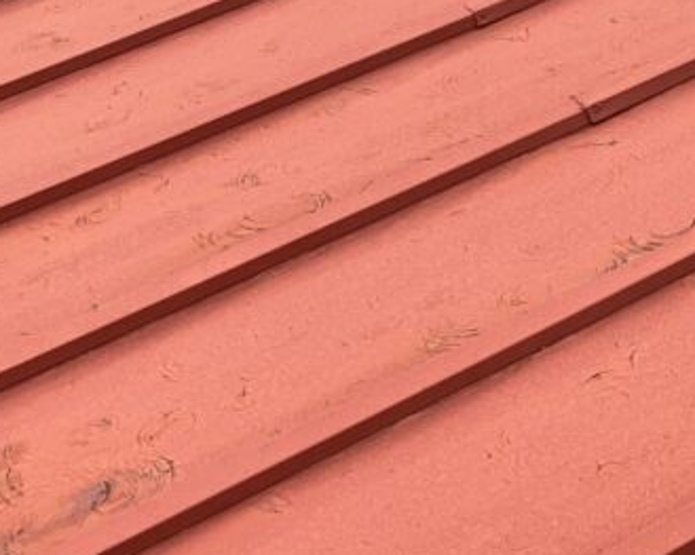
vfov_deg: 17.9
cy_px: 127
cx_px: 900
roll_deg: -0.1
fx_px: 1748
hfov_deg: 20.6
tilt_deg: -26.7
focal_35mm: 85
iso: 32
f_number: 1.8
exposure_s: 1/422
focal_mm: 3.99
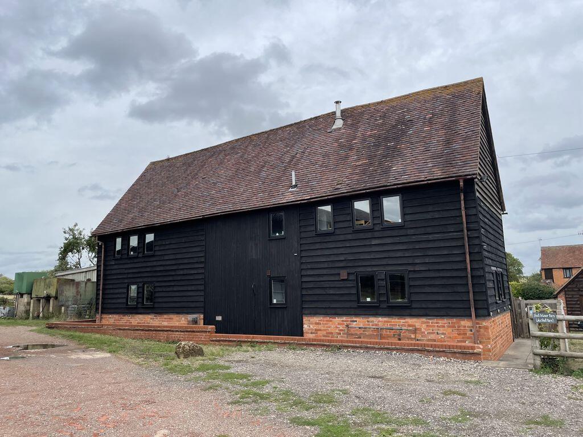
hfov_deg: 67.3
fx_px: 438
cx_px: 292
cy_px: 218
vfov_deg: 53.1
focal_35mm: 26
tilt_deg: +9.5
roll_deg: +1.3
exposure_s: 1/1949
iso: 32
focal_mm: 4.2
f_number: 1.6
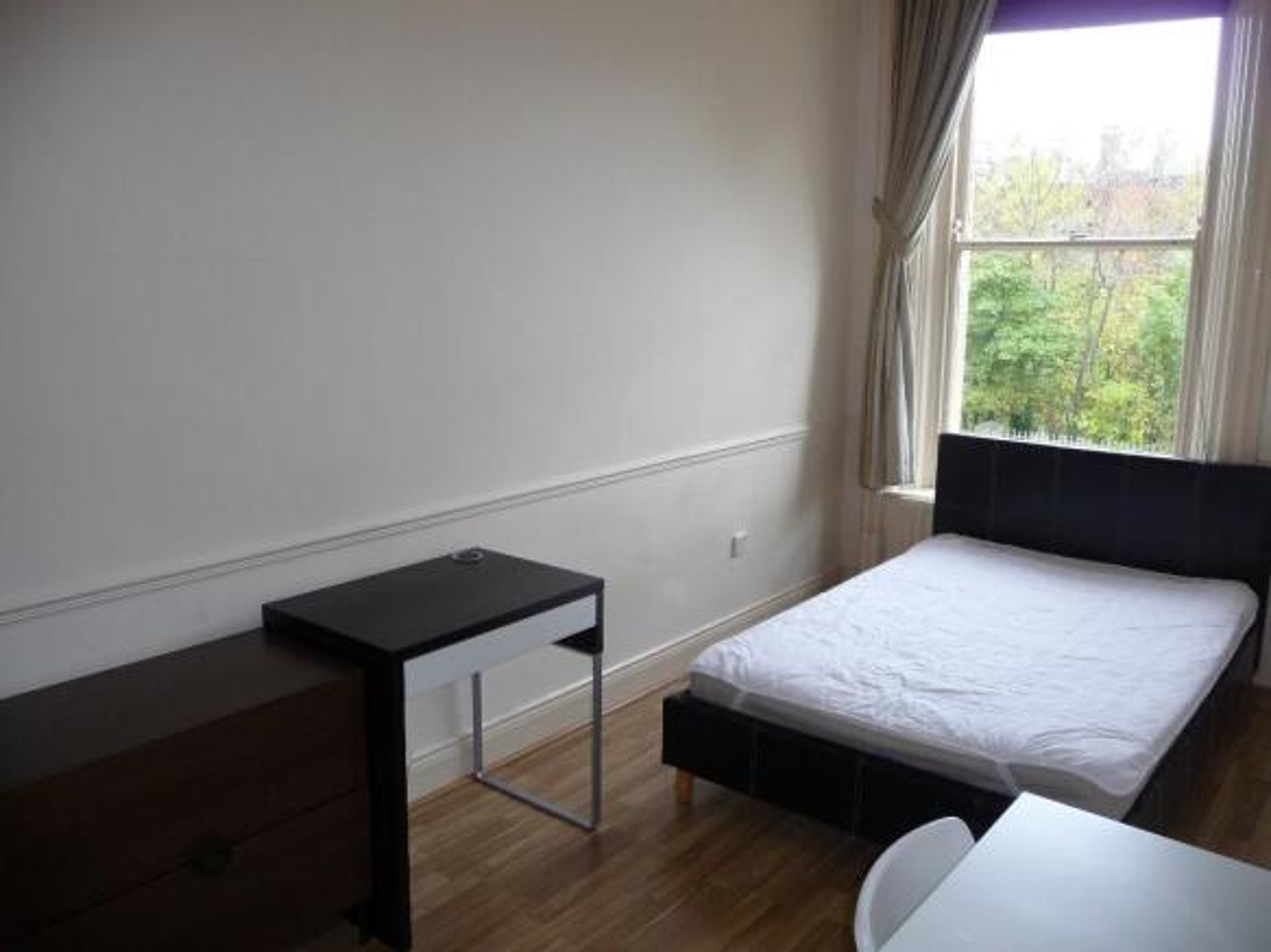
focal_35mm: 28
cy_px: 476
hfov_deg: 63.5
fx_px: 1028
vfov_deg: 49.7
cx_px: 636
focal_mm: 4.7
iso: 100
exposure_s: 1/30
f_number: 3.3
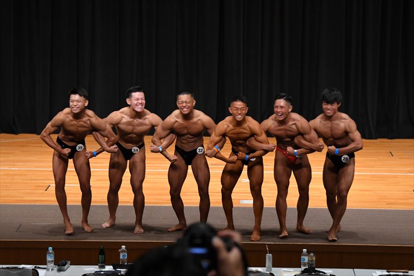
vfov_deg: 8.7
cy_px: 138
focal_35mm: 157
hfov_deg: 13.1
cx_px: 207
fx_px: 1805
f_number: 5.6
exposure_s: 1/400
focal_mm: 105
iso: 4000
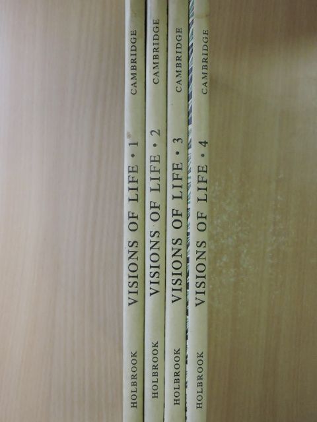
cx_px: 158
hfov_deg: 32.2
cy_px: 211
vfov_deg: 42.1
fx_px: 549
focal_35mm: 45
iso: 1000
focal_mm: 8.1
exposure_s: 1/80
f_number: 4
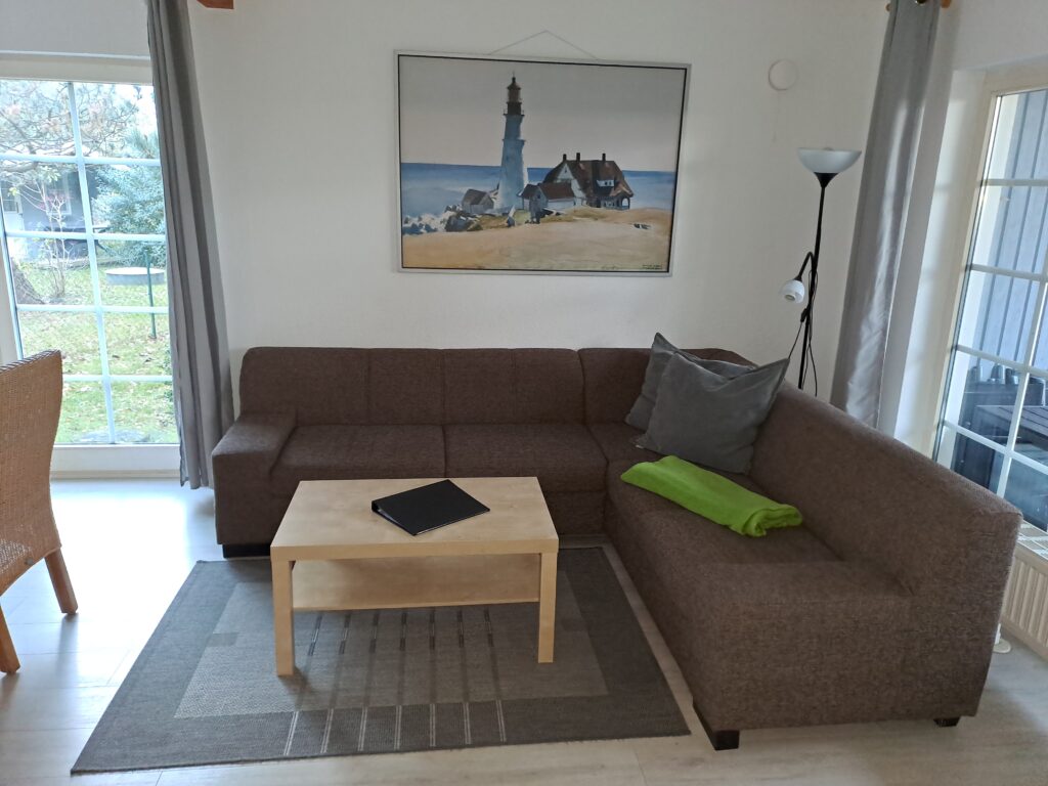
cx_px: 524
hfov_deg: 69.4
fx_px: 757
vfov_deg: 54.9
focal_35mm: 25
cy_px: 393
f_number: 1.8
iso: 320
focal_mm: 4.65
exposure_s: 1/20
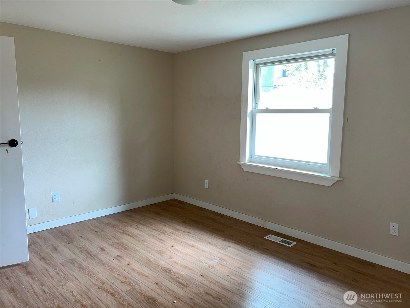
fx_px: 308
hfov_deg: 67.3
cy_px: 154
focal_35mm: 26
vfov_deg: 53.1
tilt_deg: -7.0
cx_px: 205
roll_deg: +0.3
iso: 32
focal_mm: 5.7
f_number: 1.5
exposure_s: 1/33
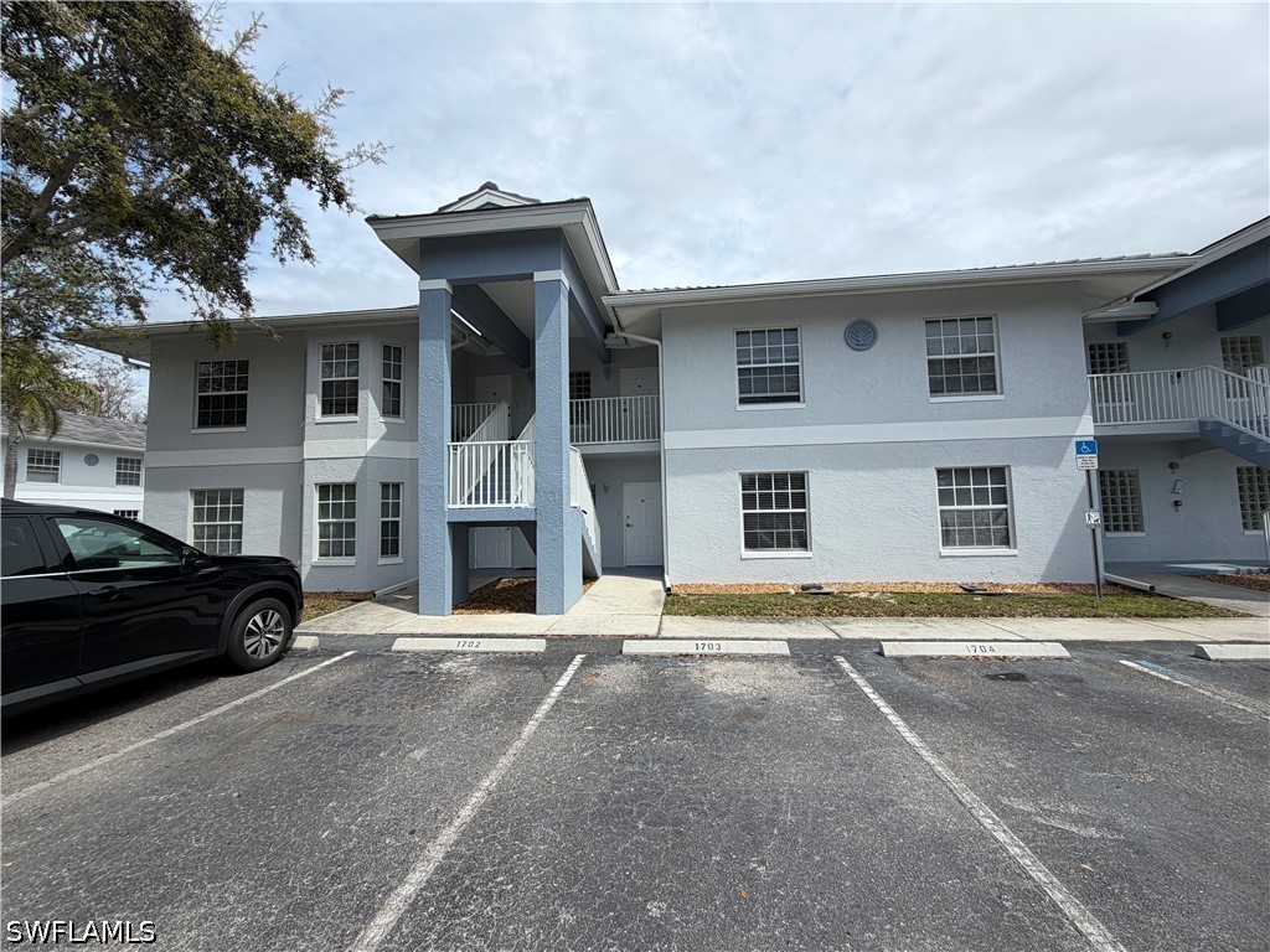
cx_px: 635
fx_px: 514
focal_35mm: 14
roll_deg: +1.0
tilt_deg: +3.0
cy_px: 476
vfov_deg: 85.7
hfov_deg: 102.1
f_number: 2.2
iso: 20
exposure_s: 1/1145
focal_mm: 2.22
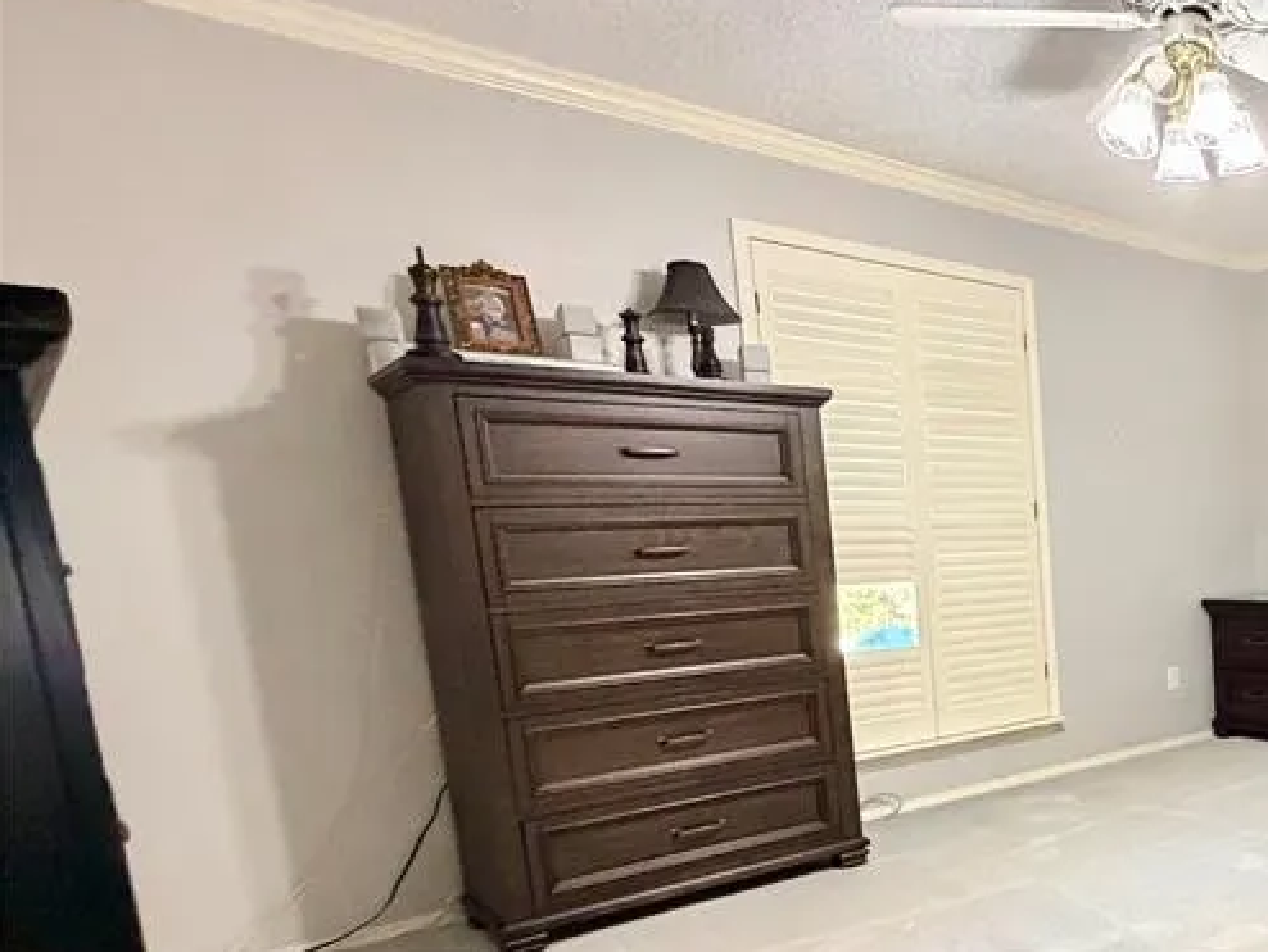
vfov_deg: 46.8
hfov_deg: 48.6
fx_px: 1063
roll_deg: +1.3
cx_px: 1312
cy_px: 690
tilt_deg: -9.3
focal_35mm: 29
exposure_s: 1/60
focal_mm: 2.22
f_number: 2.2
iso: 640
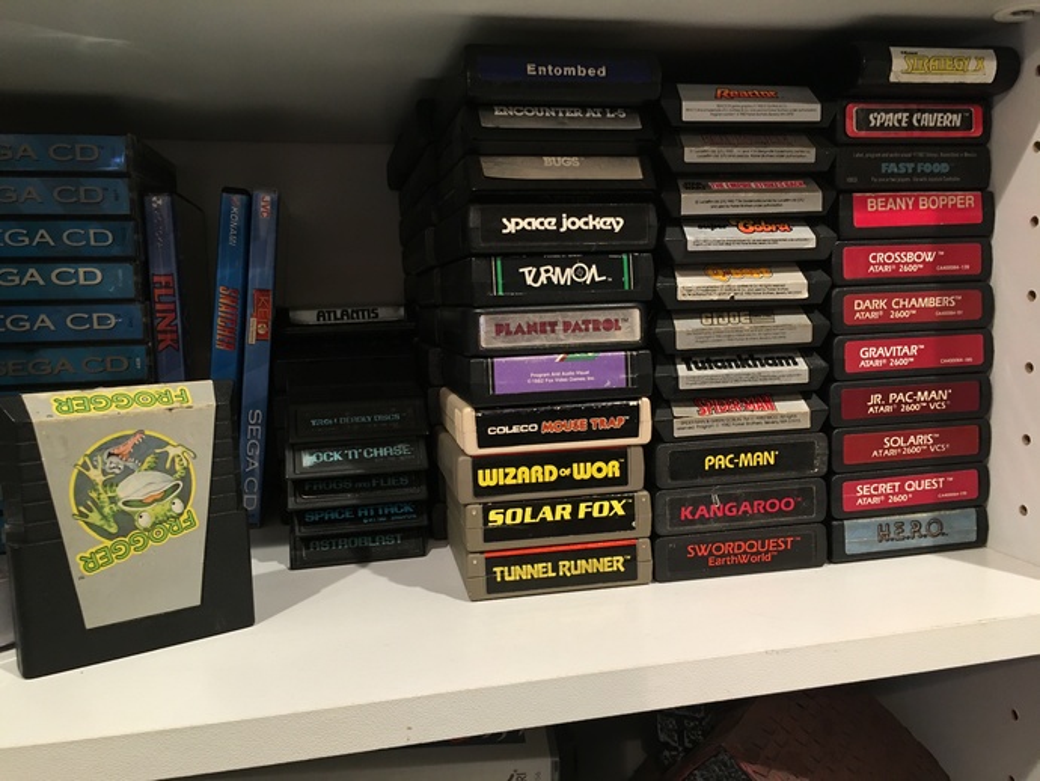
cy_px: 390
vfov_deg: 48.3
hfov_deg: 61.6
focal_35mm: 29
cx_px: 520
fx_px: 872
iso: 64
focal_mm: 4.15
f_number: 2.2
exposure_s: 1/15
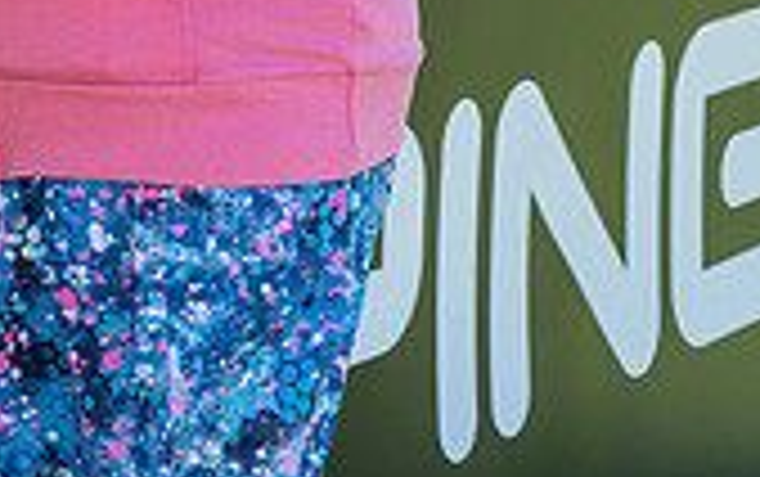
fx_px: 3753
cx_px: -292
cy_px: -461
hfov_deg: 11.2
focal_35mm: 181
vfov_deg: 7.0
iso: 250
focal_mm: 46
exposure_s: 1/200
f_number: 8
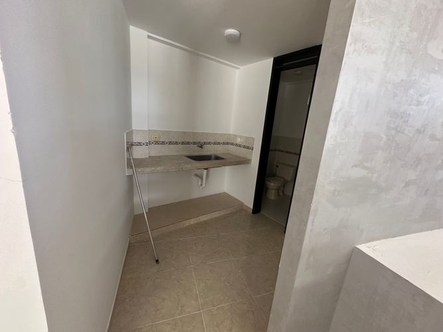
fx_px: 179
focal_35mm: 14
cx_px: 222
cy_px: 166
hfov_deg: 102.1
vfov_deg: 85.7
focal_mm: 2.22
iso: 320
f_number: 2.2
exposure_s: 1/64
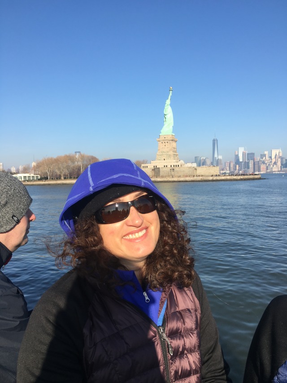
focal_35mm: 29
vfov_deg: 61.7
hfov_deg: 48.2
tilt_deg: -1.4
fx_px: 321
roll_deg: +2.1
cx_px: 144
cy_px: 192
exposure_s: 1/1148
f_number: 2.2
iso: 25
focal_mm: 4.15
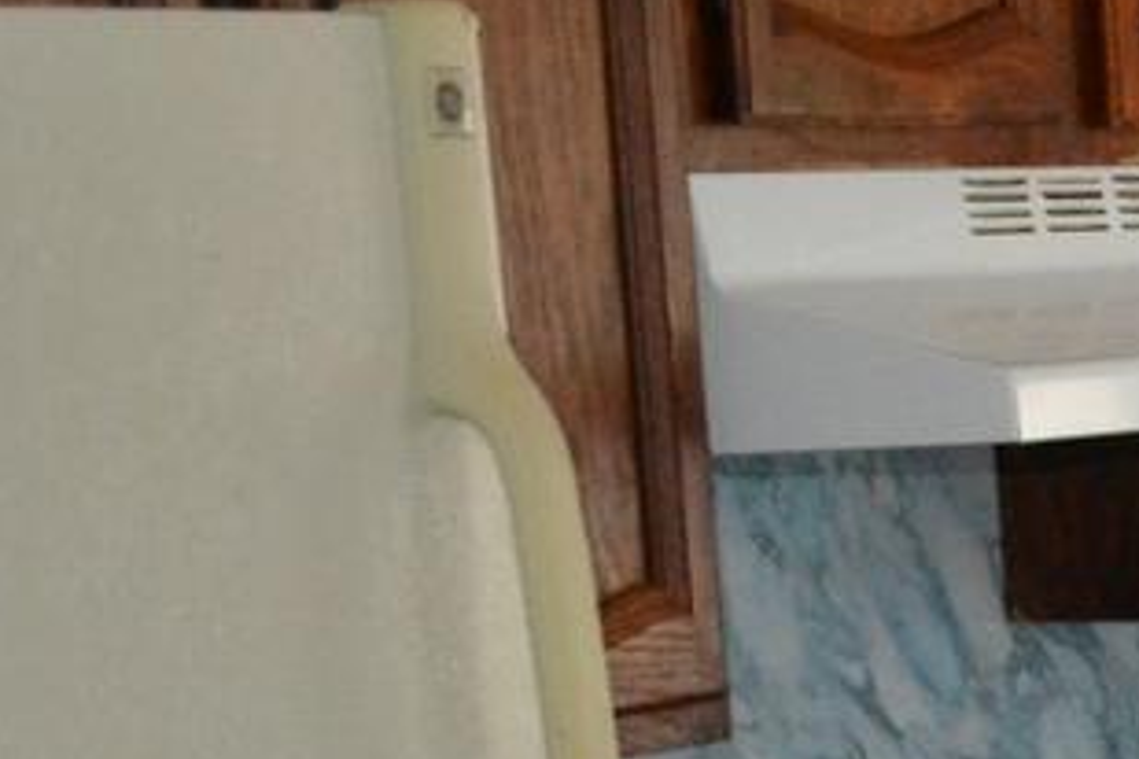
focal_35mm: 179
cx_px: 3288
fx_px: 5663
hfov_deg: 9.4
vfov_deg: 7.6
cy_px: 1019
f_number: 3.5
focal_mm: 18
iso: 1250
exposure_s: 1/60
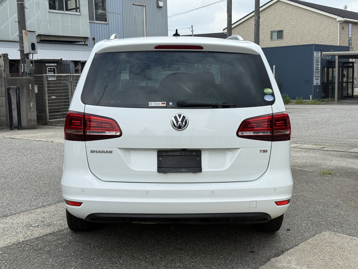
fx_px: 496
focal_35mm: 48
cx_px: 179
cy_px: 134
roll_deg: +1.2
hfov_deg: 39.7
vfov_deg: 30.3
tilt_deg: -6.2
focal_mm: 6.76
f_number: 1.78
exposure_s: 1/3891
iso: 64
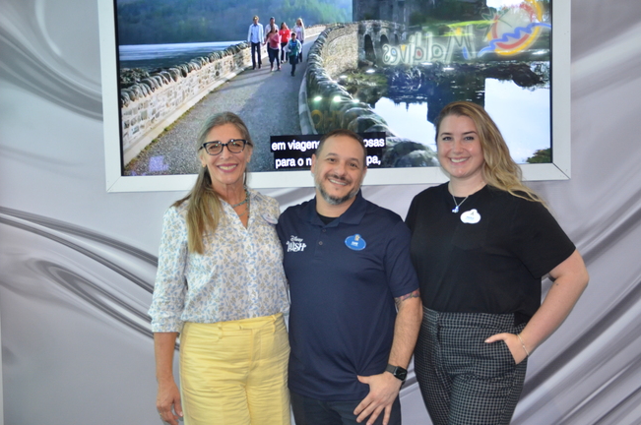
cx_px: 334
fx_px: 774
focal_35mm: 44
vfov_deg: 30.7
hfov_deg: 45.0
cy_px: 227
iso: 800
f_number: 4
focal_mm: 27
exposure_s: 1/60
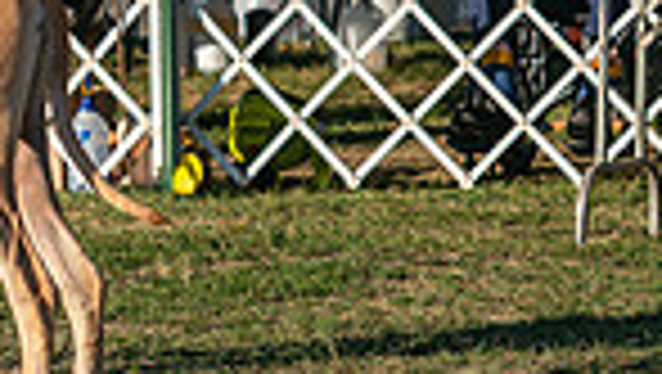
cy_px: -70
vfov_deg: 3.1
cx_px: 910
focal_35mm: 388
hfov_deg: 5.5
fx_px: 6817
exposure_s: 1/1250
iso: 160
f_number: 4.5
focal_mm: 94
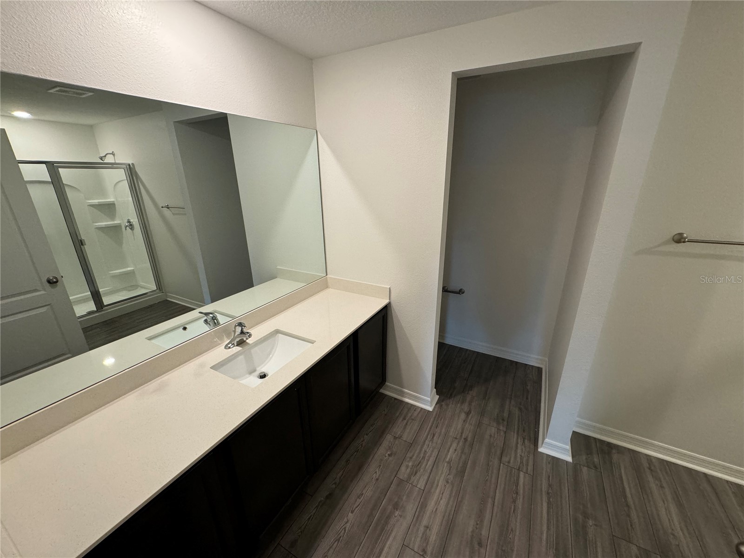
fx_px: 301
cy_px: 279
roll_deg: +0.7
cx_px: 372
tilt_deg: -20.2
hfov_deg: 102.1
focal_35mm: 14
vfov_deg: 85.7
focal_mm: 2.22
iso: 250
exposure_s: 1/120
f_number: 2.2
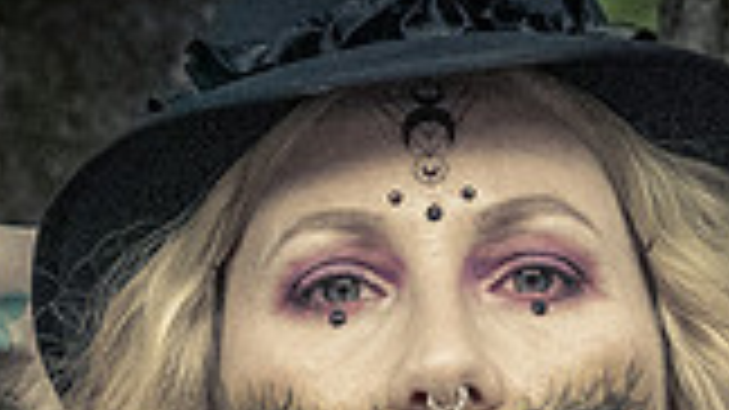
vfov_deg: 5.5
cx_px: 443
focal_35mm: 215
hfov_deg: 10.0
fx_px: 4155
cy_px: 811
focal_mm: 48
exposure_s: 1/320
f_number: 4.5
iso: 12800
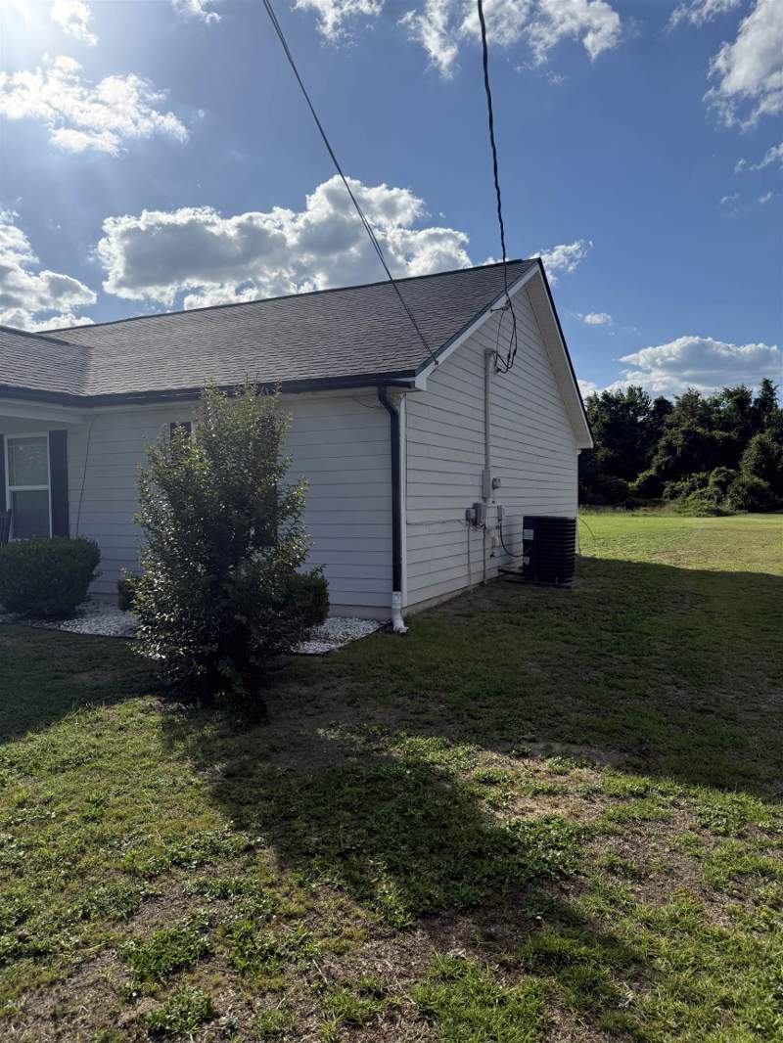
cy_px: 522
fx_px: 724
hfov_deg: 56.8
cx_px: 392
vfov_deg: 71.6
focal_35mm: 24
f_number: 1.78
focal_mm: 6.76
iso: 125
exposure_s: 1/10309
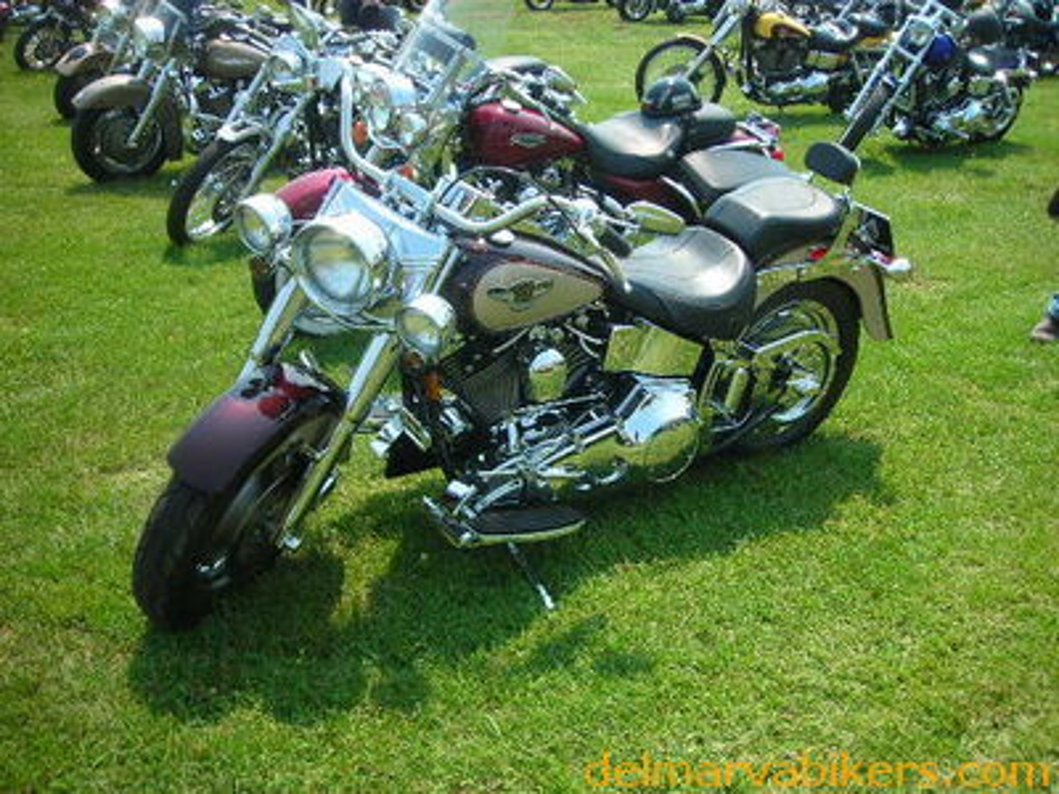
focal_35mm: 38
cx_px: 530
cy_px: 397
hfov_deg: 49.0
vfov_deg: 37.7
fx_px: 1163
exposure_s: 1/287
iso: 50
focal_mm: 6.3
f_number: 3.2
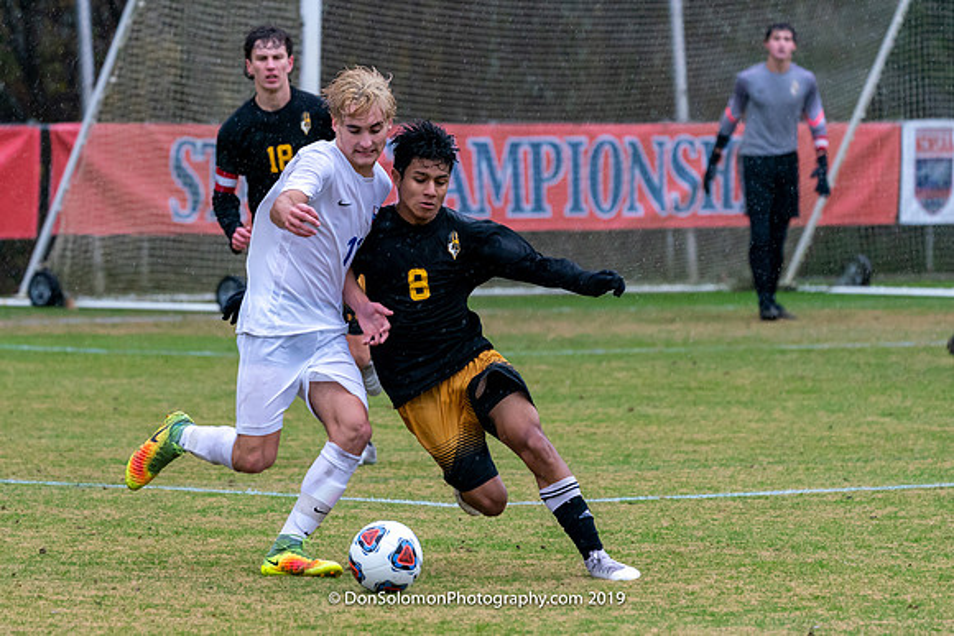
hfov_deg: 6.1
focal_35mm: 338
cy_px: 391
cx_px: 415
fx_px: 8959
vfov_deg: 4.1
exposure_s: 1/1000
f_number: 5.6
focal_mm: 244
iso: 3200
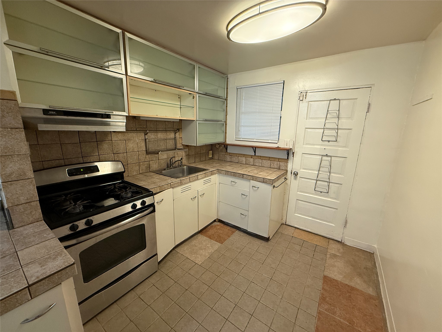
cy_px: 166
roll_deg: -1.5
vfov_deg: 85.7
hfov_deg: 102.1
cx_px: 221
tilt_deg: -12.0
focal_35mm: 14
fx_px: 179
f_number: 2.2
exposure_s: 1/60
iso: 320
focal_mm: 2.22
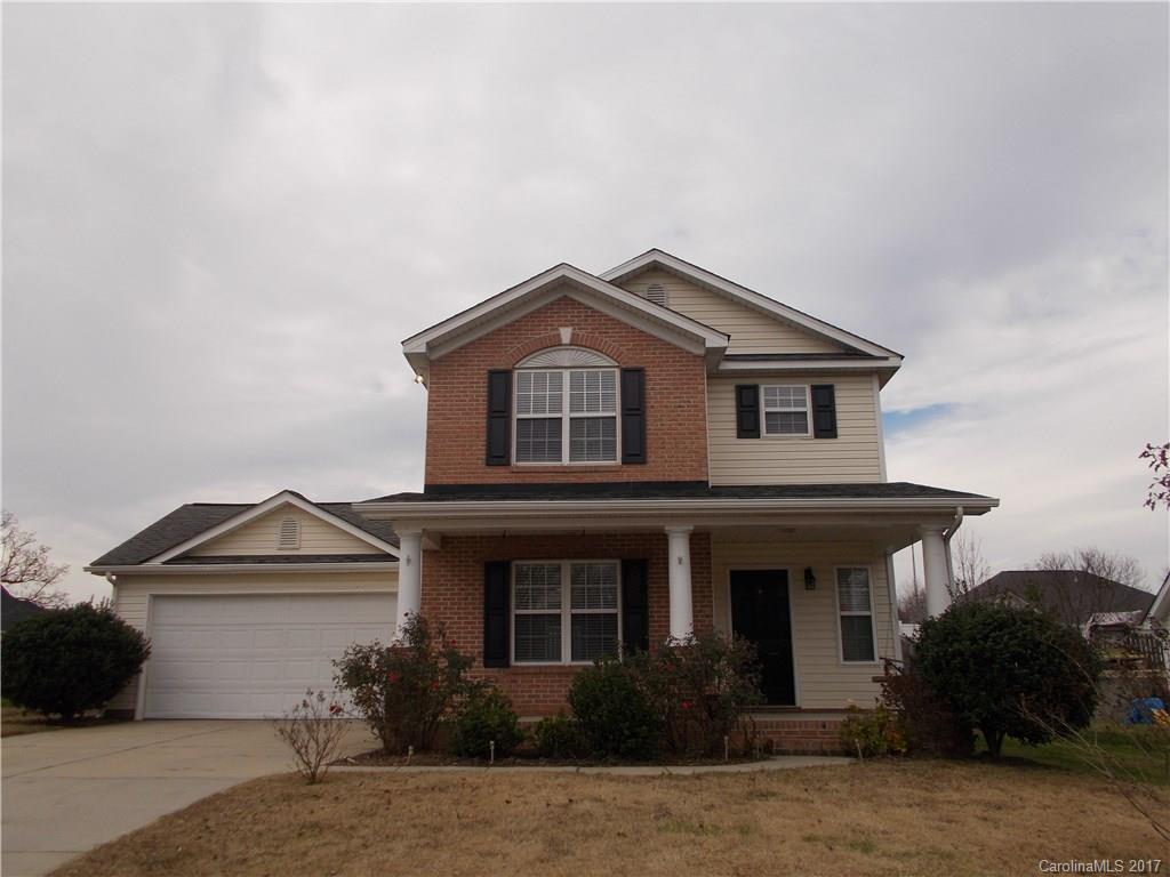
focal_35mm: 30
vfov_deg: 46.8
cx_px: 585
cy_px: 438
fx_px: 1014
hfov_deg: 60.0
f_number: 8.6
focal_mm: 5.3
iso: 80
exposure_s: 1/160
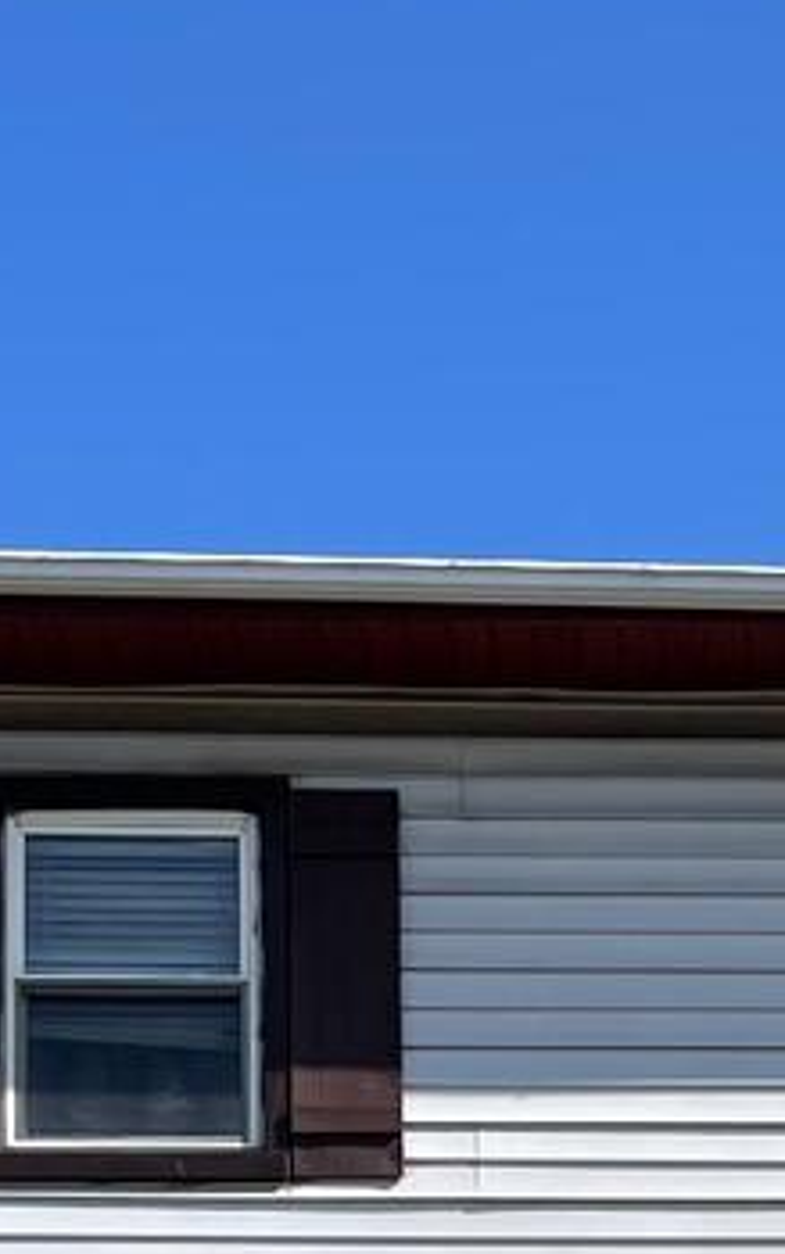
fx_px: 3728
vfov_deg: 17.2
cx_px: 932
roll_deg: +0.9
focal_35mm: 109
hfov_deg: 11.8
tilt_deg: +4.9
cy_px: 1888
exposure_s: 1/3559
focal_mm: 5.1
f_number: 1.6
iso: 32
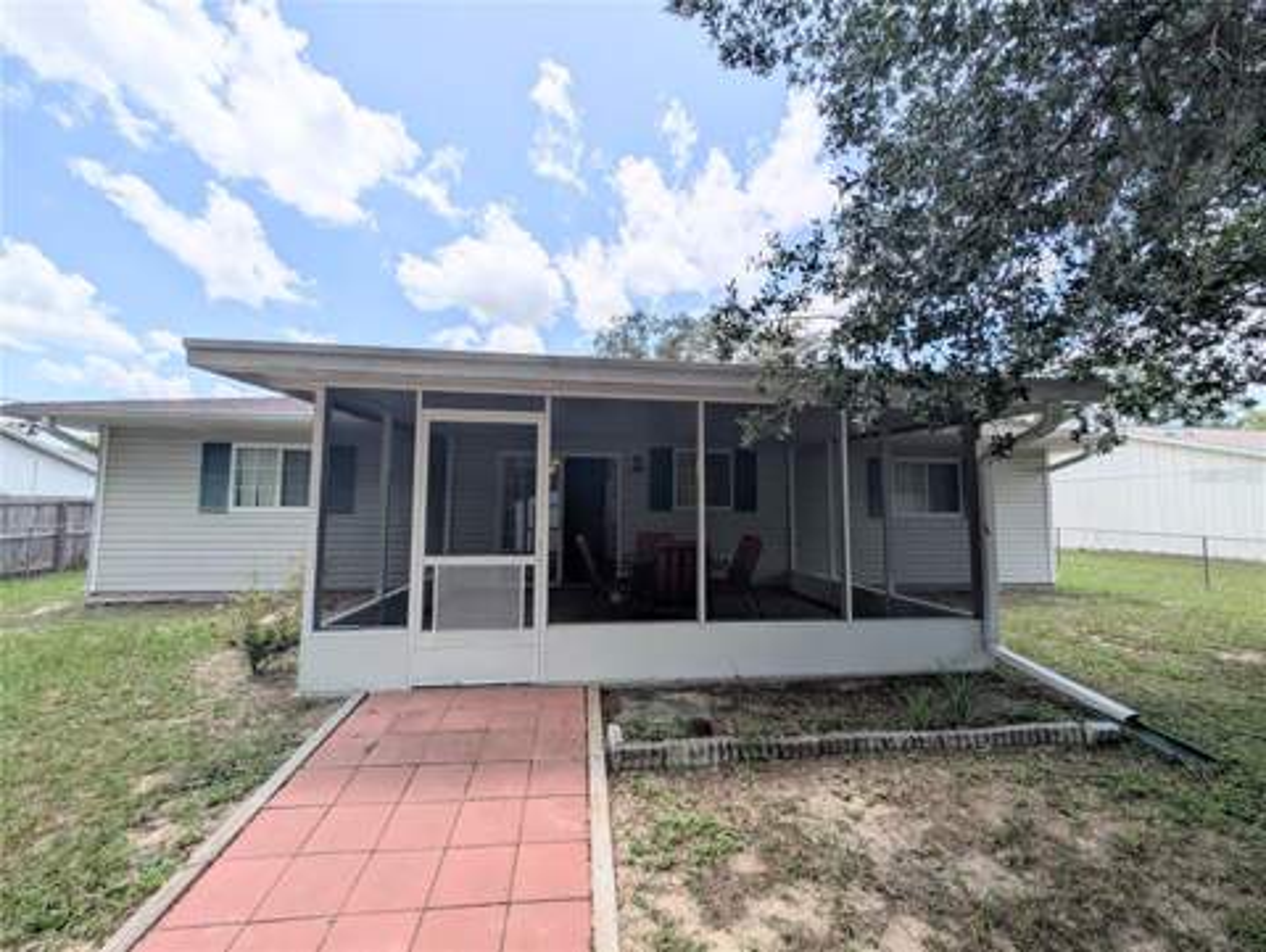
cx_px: 633
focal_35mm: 12
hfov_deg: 110.5
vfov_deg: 94.6
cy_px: 476
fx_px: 439
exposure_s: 1/2725
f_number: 1.95
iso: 40
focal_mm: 2.23
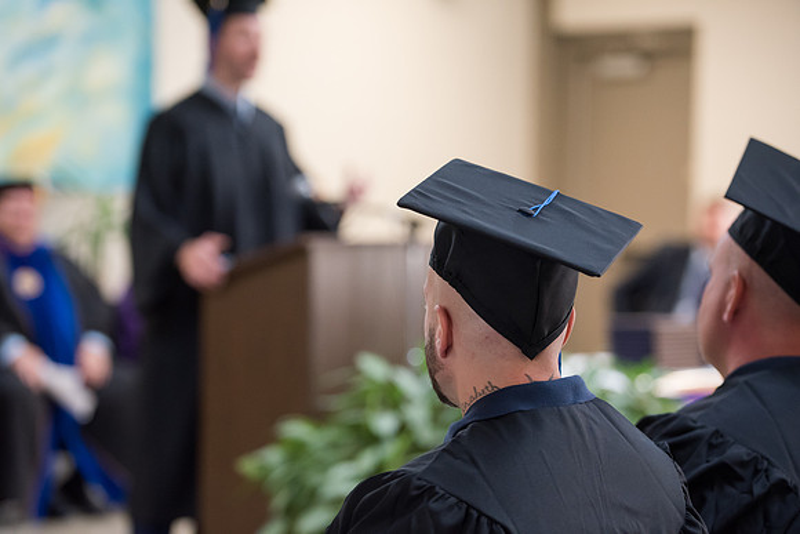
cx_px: 400
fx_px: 2489
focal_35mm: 112
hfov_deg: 18.3
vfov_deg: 12.2
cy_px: 267
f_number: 2.8
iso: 4000
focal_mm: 112
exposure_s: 1/200
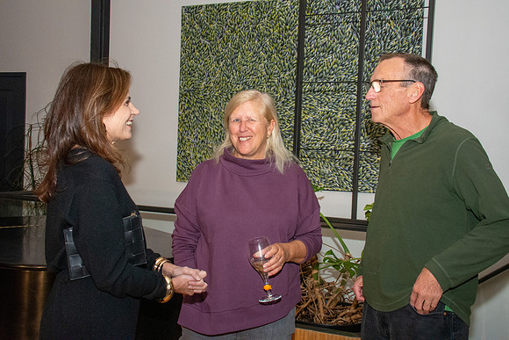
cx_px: 254
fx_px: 594
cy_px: 170
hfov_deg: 46.4
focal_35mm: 42
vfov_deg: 31.9
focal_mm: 28
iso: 5000
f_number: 11
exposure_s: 1/200
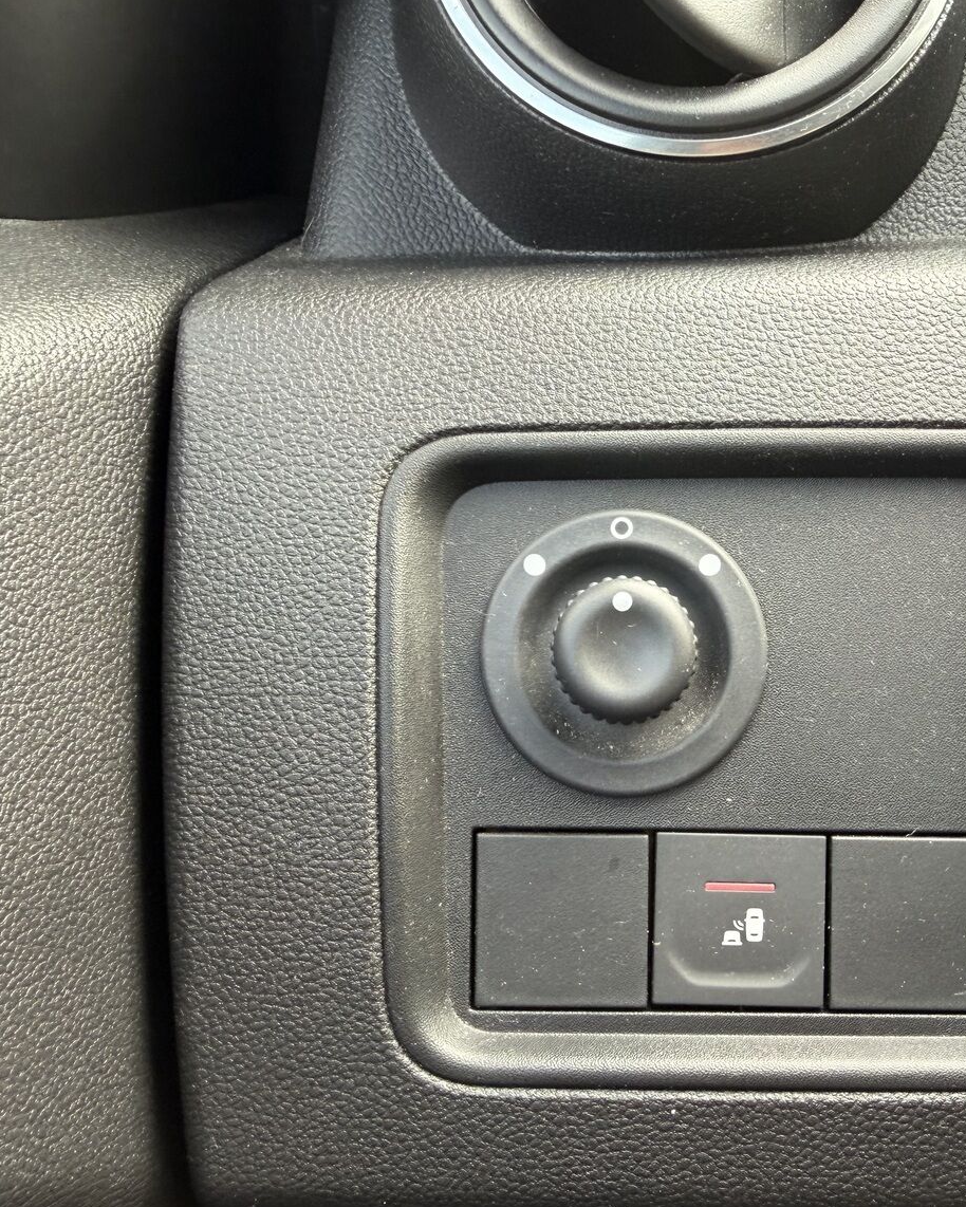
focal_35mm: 35
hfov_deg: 41.3
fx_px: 1250
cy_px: 672
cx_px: 698
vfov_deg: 51.4
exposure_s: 1/121
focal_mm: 2.22
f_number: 2.2
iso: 100
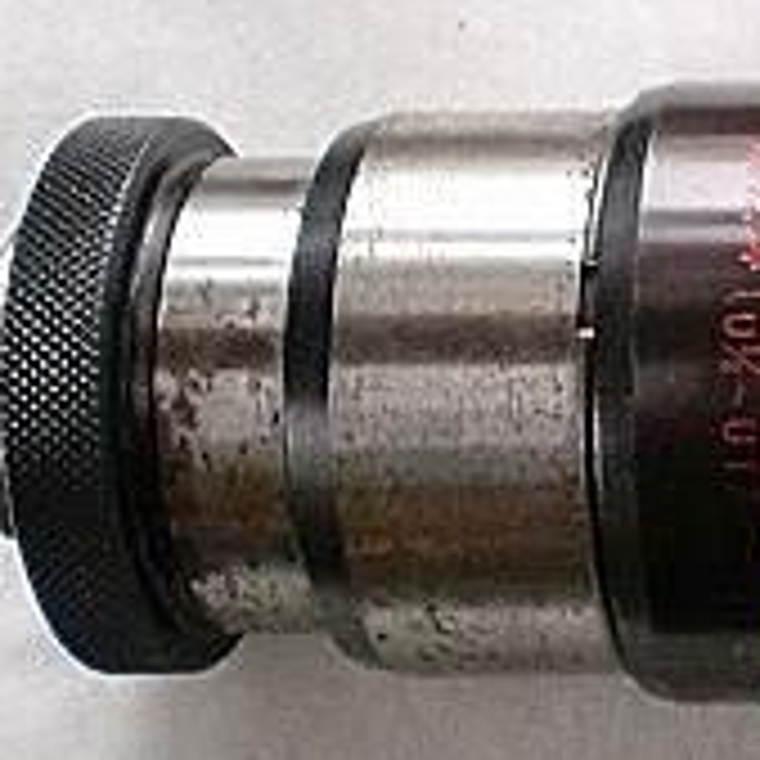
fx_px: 2906
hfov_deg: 13.7
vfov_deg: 14.9
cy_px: 454
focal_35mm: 117
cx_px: 1250
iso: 400
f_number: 3.1
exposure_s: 1/60
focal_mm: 6.3
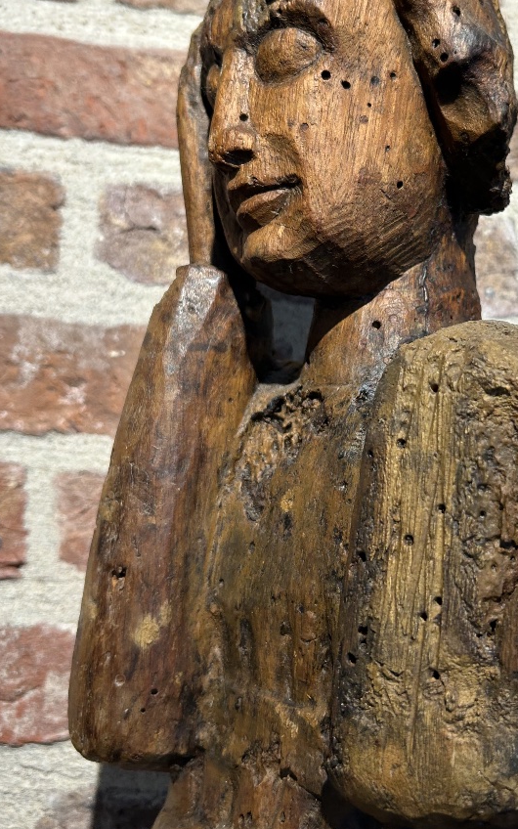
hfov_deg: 32.2
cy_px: 334
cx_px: 383
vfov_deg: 50.1
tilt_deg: +6.9
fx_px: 881
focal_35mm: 39
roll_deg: -2.3
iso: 64
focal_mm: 5.7
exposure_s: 1/100
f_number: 1.5
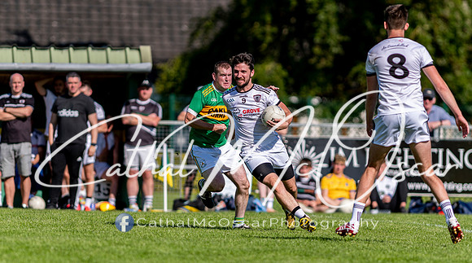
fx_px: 6362
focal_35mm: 510
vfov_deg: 2.4
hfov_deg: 4.2
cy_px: 151
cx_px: 235
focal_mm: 300
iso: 100
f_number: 2.8
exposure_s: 1/2500
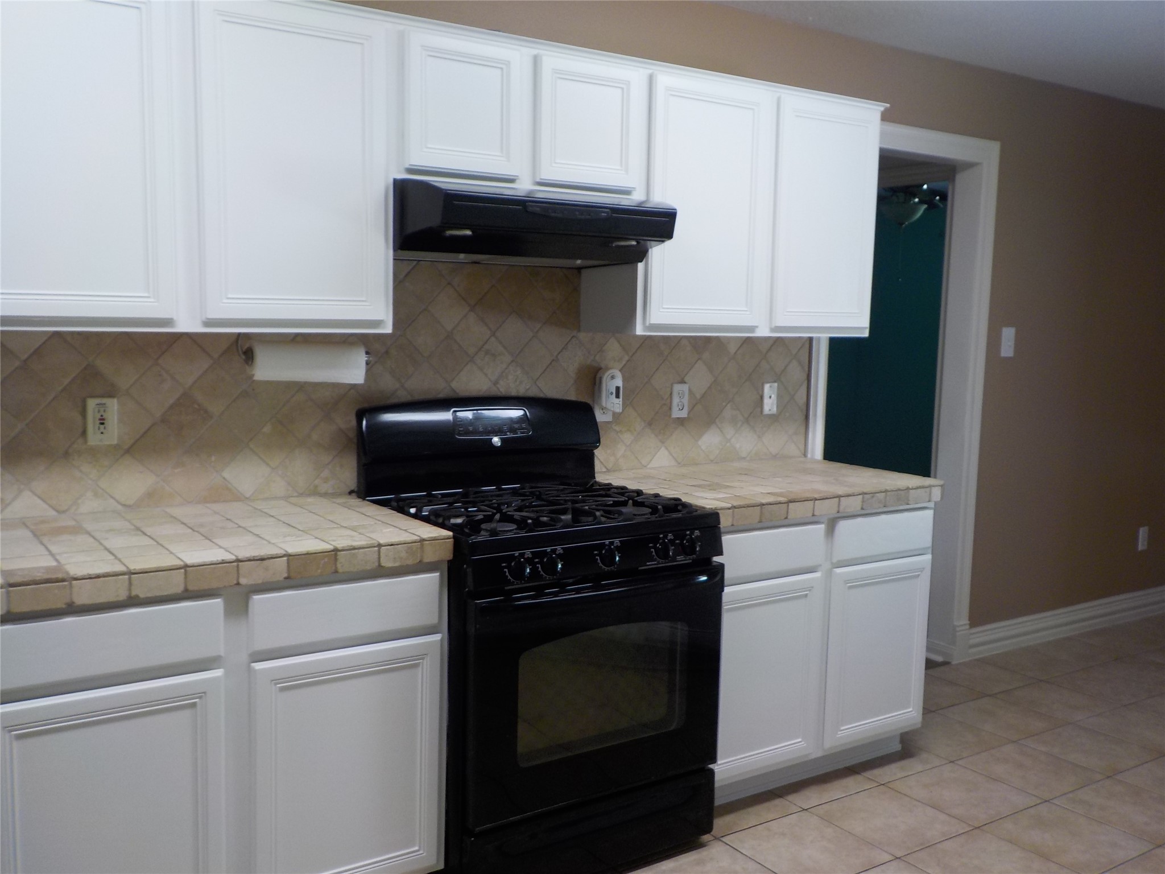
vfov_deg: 46.8
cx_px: 582
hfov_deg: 60.0
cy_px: 437
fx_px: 1010
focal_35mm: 30
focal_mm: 4.1
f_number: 3.3
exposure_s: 1/30
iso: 125
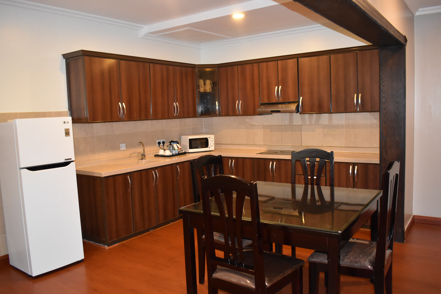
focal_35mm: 30
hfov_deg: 61.9
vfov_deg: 43.6
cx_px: 220
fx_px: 367
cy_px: 147
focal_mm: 20
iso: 2200
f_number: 3.5
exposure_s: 1/60
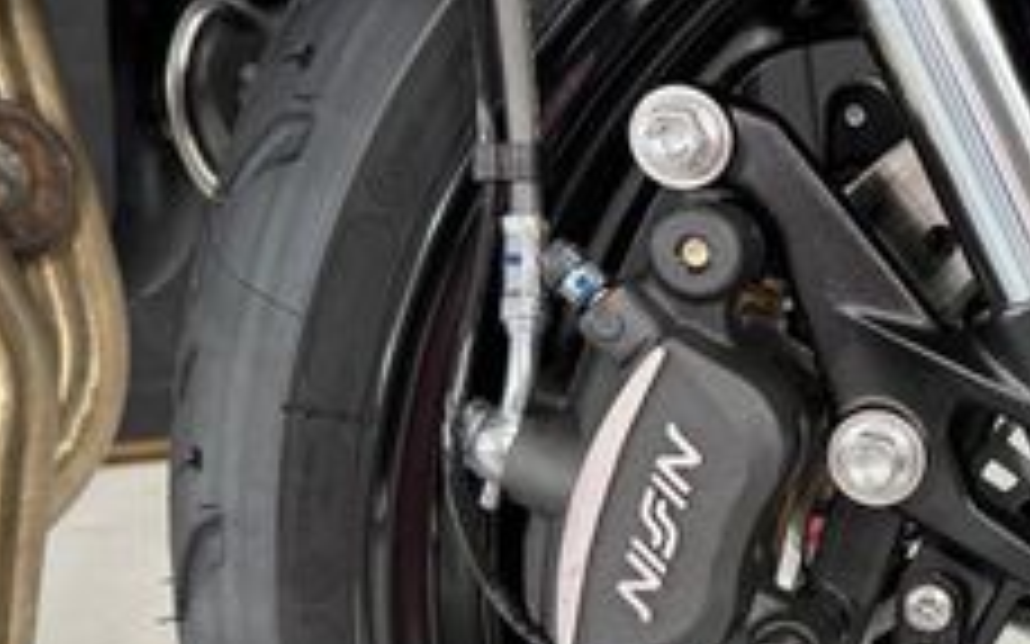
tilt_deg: -24.3
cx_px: 1210
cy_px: 495
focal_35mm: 71
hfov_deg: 26.1
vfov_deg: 18.2
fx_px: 1993
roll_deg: +1.6
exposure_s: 1/50
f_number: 1.78
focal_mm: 6.76
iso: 320
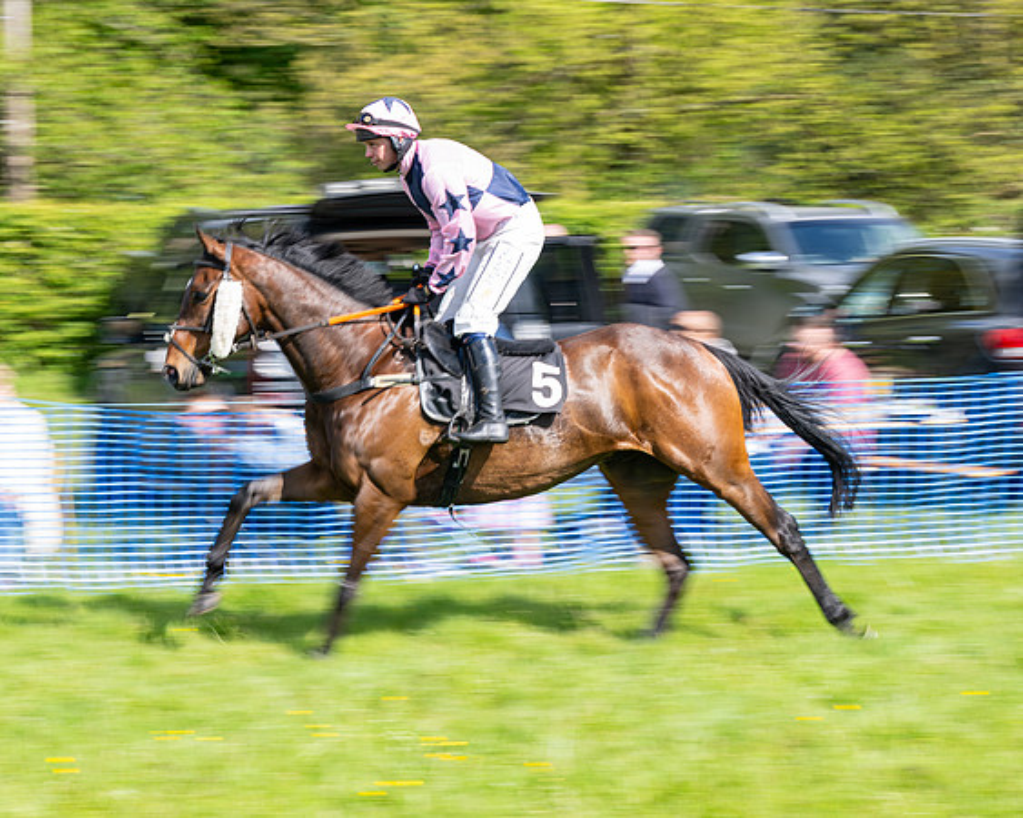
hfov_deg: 16.0
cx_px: 437
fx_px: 3637
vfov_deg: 12.8
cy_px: 404
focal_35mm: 120
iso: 100
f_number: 8
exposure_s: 1/100
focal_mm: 98
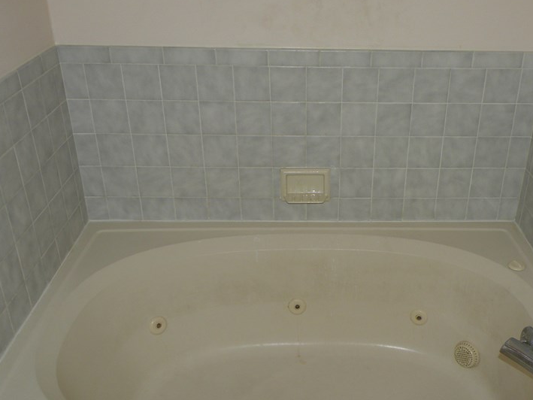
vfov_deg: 36.8
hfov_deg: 47.5
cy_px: 220
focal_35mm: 39
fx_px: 601
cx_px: 331
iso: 64
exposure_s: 1/60
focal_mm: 4.7
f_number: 2.8
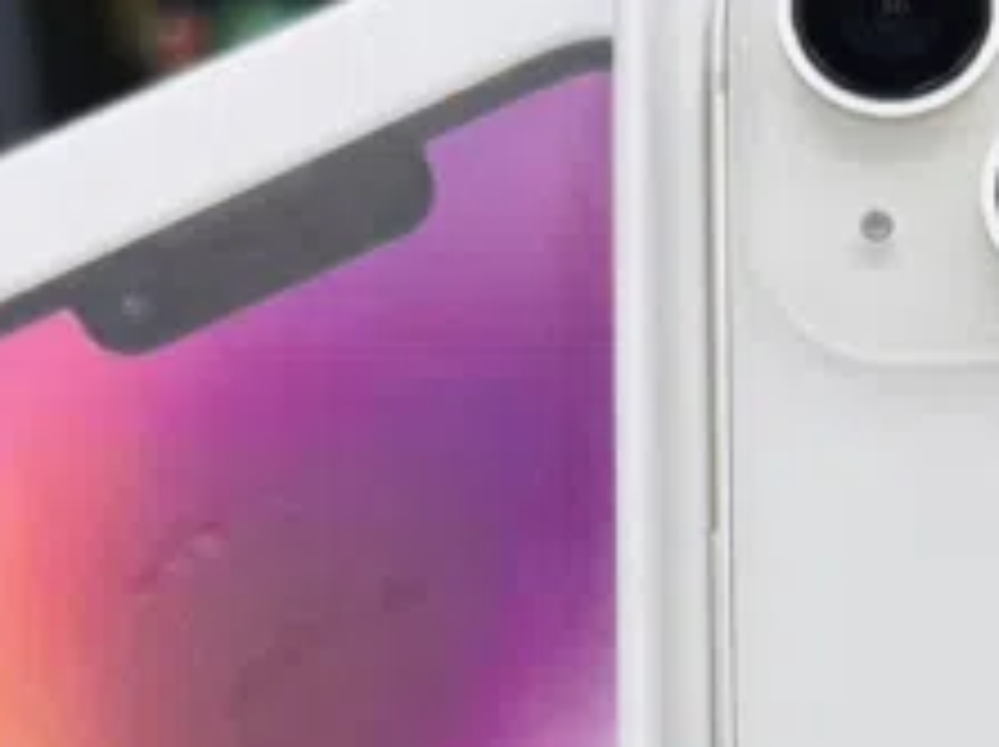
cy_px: 990
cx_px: 986
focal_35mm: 75
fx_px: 2162
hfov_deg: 24.9
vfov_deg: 18.2
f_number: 1.6
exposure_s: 1/100
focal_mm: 5.96
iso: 50
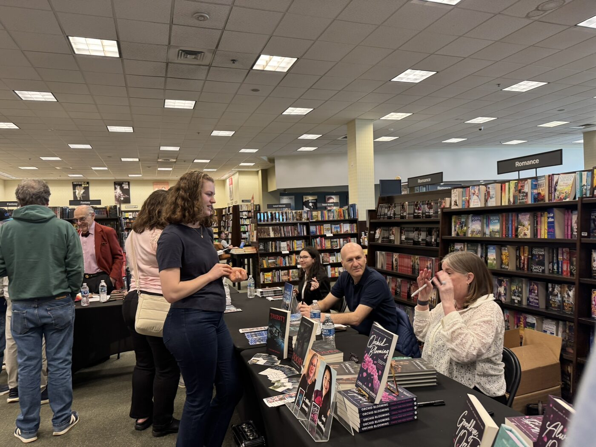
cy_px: 224
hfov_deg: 71.6
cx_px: 298
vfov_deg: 56.8
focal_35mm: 24
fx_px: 413
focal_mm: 6.76
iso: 160
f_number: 1.78
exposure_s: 1/60
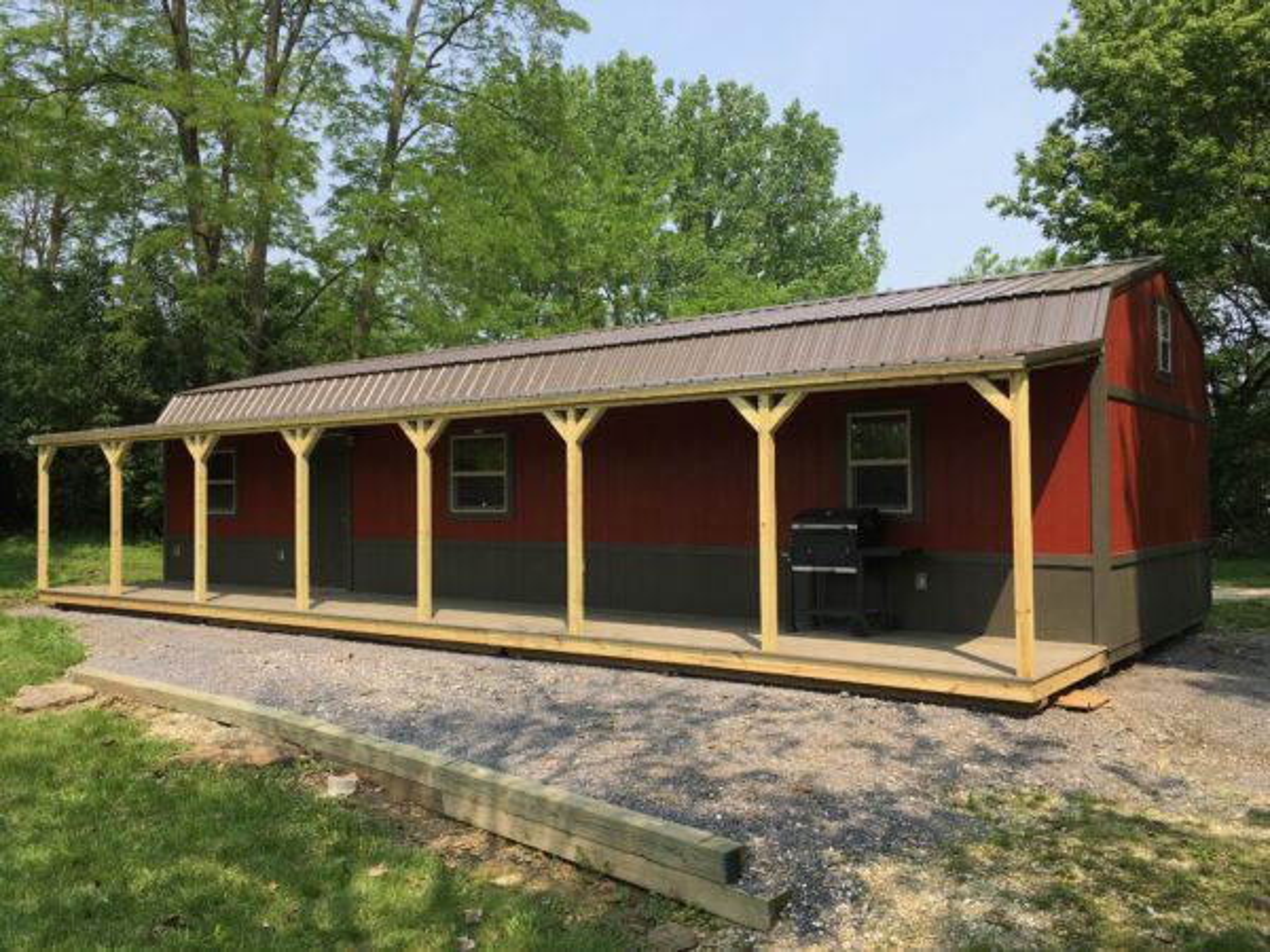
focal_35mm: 29
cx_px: 635
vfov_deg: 48.2
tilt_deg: +1.4
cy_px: 476
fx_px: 1064
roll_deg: +0.9
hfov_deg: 61.7
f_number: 2.2
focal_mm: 4.15
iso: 25
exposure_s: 1/1099
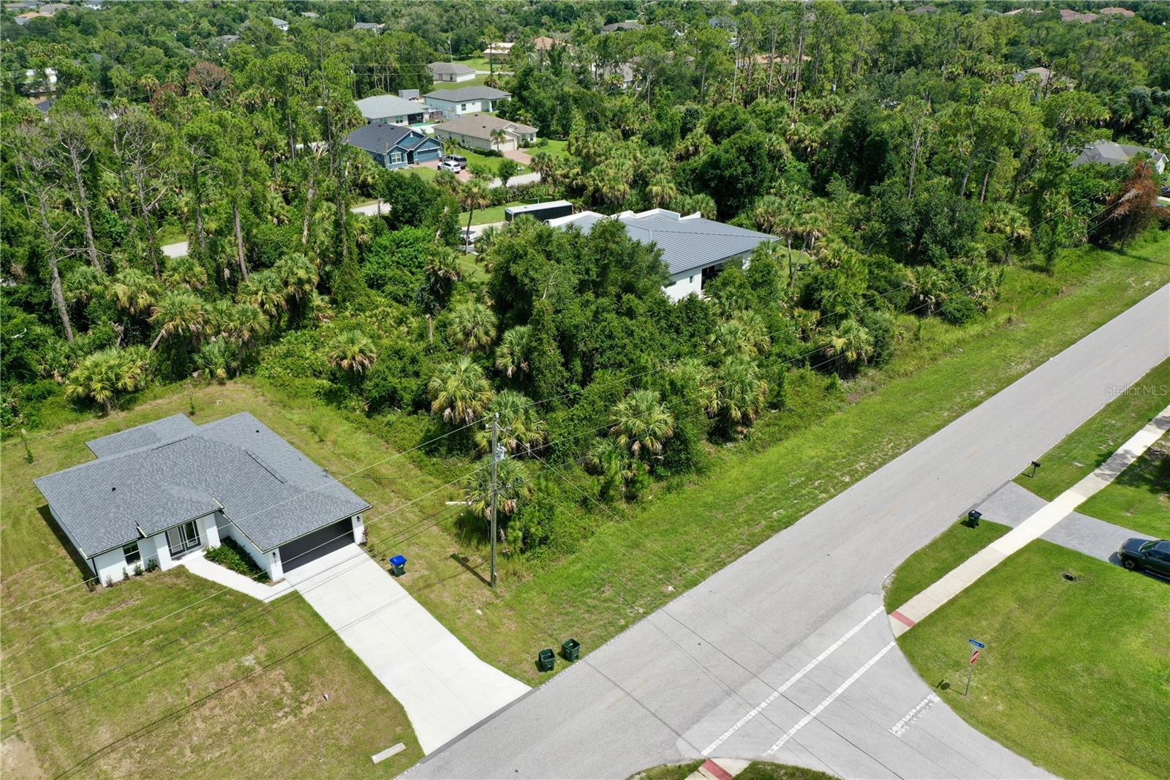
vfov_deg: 46.4
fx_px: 910
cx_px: 585
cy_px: 390
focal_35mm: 28
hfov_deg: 65.5
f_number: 5.6
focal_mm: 10.26
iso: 100
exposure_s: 1/500
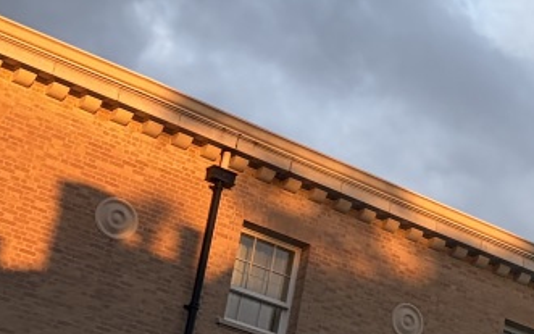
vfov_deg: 11.0
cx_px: 1012
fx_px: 1732
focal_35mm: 119
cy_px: 73
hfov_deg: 14.9
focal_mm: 5.96
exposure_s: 1/253
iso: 40
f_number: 1.6
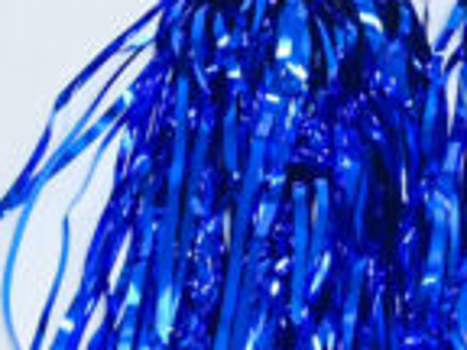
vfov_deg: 7.9
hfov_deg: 10.5
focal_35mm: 187
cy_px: 147
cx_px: 441
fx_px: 2523
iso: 2500
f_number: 9
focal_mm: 27
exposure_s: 1/160
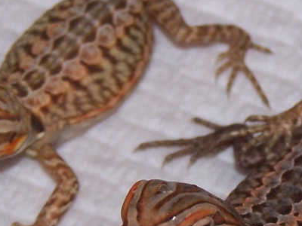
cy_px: 193
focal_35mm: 315
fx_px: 2748
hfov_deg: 6.3
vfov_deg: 4.7
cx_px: 251
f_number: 3.2
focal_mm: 17.5
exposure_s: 1/90
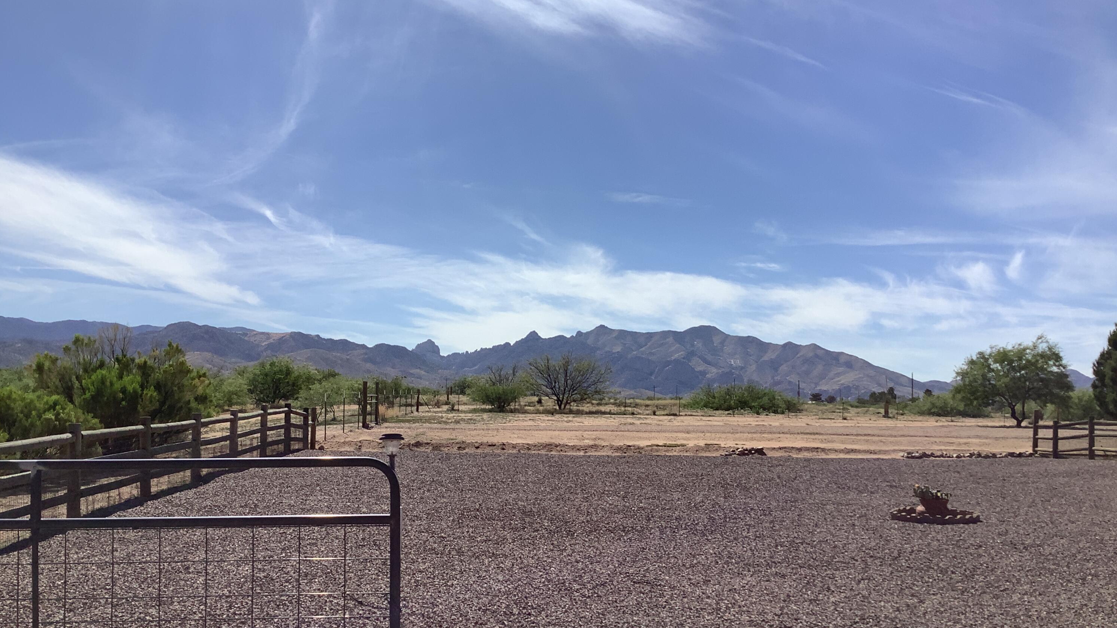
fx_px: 1007
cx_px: 559
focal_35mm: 34
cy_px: 397
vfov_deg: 34.4
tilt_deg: +0.3
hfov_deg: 58.0
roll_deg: -0.6
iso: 25
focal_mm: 3.3
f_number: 2.4
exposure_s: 1/2632
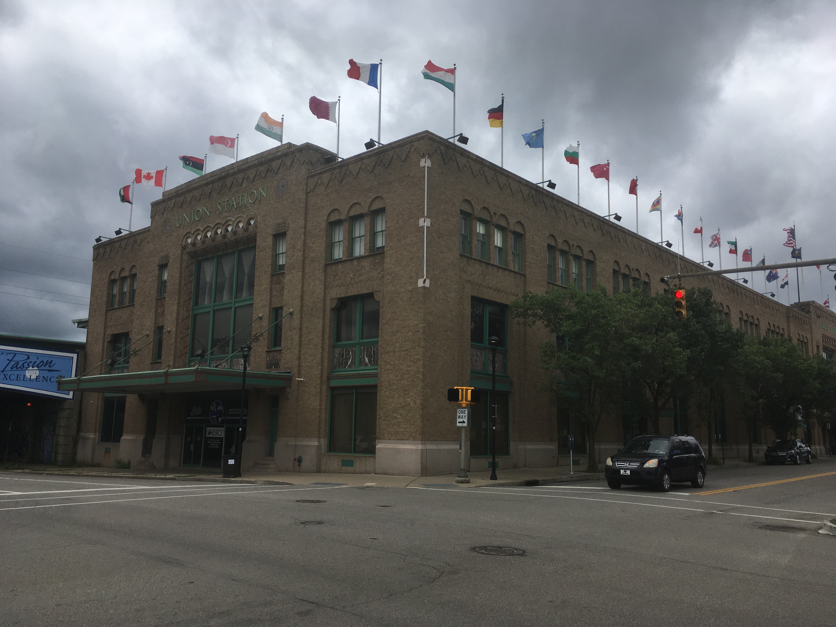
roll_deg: -2.0
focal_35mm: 29
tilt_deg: +10.3
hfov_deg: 61.7
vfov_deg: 48.2
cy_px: 314
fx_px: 700
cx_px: 418
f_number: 2.2
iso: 25
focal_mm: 4.15
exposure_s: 1/1972
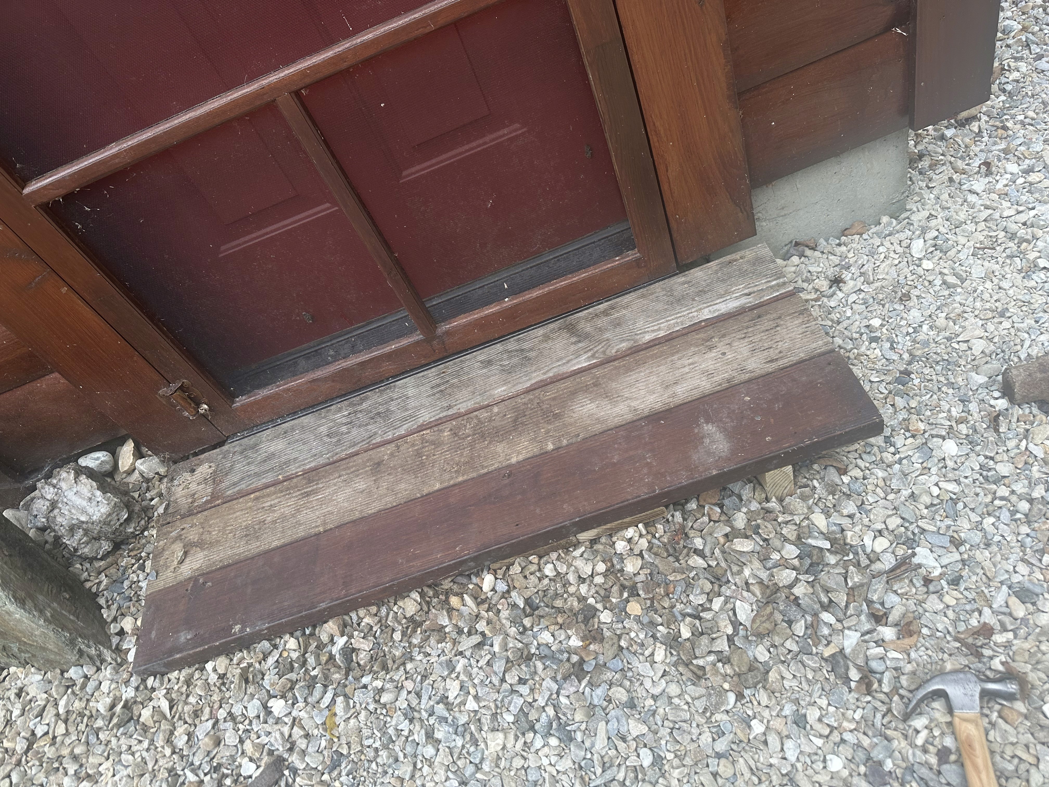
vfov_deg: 56.8
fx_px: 727
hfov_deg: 71.6
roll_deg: +27.3
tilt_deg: -44.6
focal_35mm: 24
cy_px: 394
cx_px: 524
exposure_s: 1/121
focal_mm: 6.86
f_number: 1.78
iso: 100
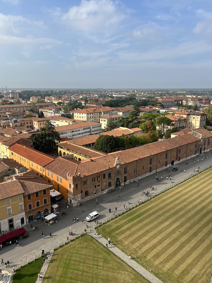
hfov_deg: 51.4
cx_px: 106
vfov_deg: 65.3
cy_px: 139
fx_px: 220
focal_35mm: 27
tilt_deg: -13.7
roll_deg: -0.1
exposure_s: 1/3831
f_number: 1.5
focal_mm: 5.7
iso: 50
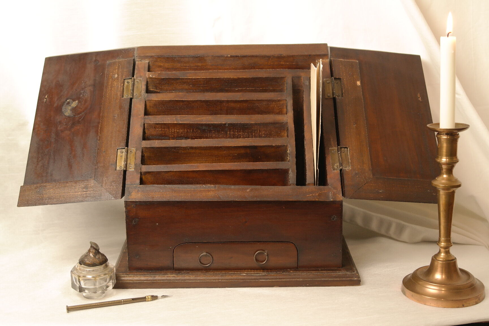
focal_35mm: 58
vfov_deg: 23.4
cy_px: 163
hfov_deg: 34.5
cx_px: 244
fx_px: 788
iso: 800
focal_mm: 38
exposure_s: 1/30
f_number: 5.6
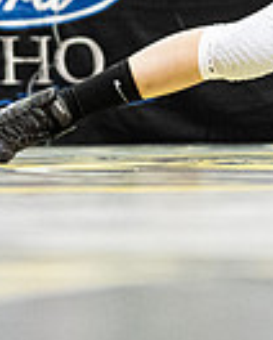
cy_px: 14
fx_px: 4232
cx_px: 379
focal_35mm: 420
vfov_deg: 4.6
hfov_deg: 3.7
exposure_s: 1/500
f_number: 4
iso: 12800
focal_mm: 102
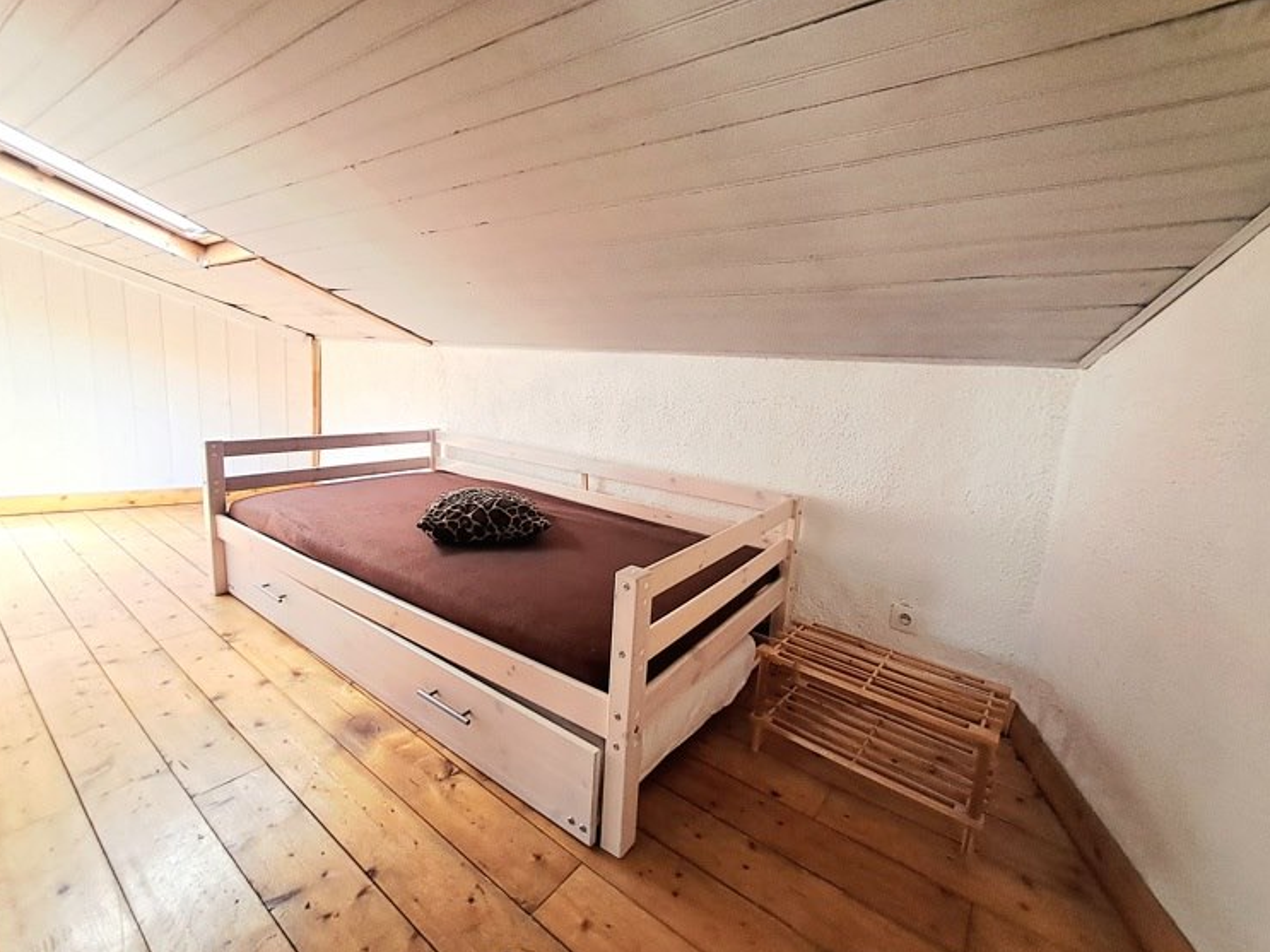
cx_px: 672
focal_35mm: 14
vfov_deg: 85.6
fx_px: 514
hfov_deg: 102.0
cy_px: 467
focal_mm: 1.42
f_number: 2.2
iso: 125
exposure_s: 1/50
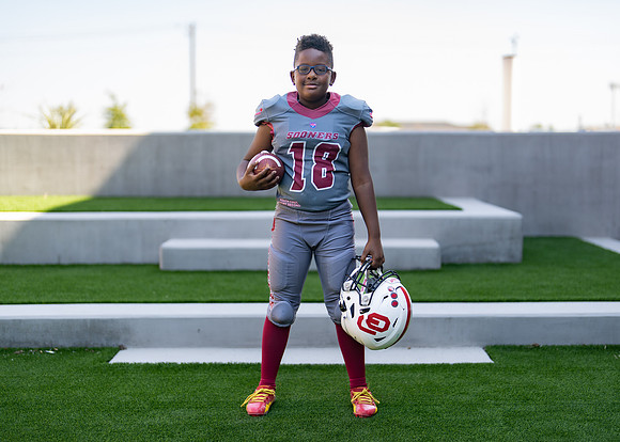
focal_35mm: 55
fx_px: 973
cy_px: 232
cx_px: 328
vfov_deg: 25.6
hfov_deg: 35.3
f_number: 1.2
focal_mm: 50
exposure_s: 1/1600
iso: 100
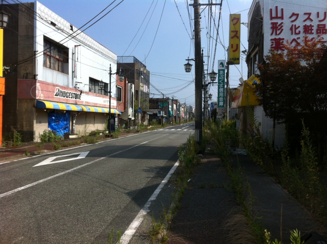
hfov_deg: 52.7
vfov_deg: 40.6
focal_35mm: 35
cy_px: 122
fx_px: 330
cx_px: 164
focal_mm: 3.85
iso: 80
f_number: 2.8
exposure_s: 1/1257
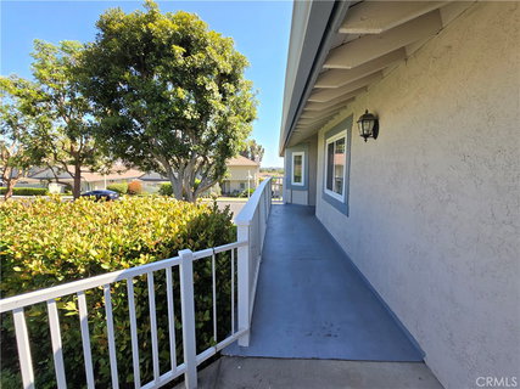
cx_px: 260
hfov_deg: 106.2
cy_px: 194
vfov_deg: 89.9
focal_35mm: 13
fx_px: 195
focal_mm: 2.2
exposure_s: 1/697
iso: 50
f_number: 2.2
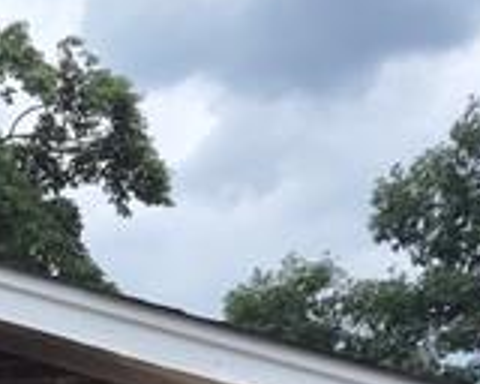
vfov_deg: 9.5
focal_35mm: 144
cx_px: -438
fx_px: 2046
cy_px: 927
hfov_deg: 12.1
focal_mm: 5.4
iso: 25
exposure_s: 1/491
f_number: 1.8
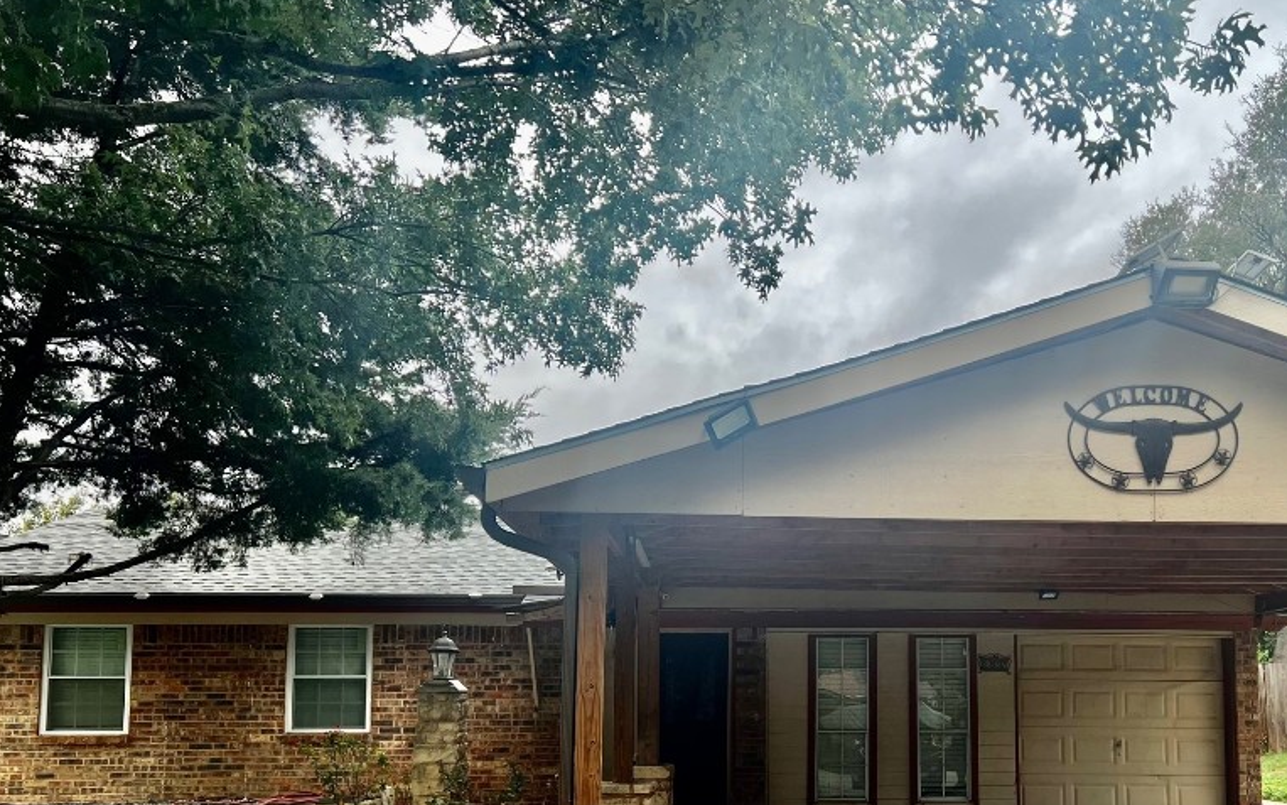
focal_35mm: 37
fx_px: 1298
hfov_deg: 51.8
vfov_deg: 33.7
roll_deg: +0.4
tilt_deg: +5.5
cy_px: 604
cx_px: 852
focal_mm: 5.7
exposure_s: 1/243
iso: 40
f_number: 1.5
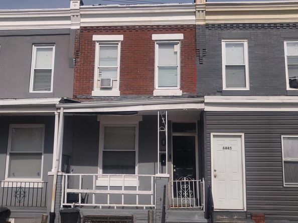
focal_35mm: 25
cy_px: 112
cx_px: 149
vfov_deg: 54.8
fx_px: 215
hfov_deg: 69.4
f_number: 1.7
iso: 100
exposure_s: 1/2916
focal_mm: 4.25
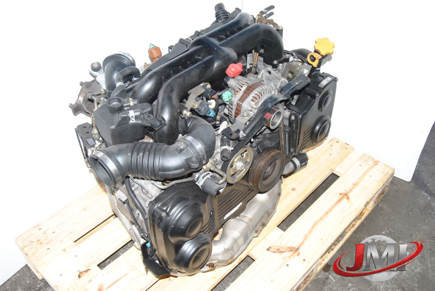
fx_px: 436
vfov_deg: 37.0
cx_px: 218
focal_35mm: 36
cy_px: 146
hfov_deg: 53.1
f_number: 9
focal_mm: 24
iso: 800
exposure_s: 1/200
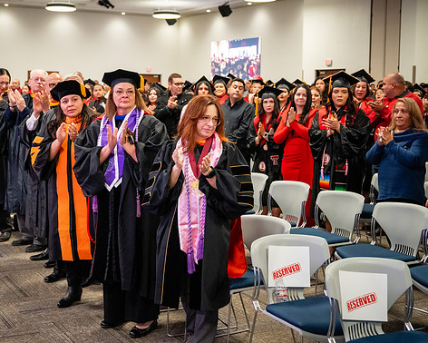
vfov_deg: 28.5
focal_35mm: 53
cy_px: 126
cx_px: 156
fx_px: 672
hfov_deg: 35.1
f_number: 2.8
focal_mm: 36
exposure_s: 1/200
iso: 3200
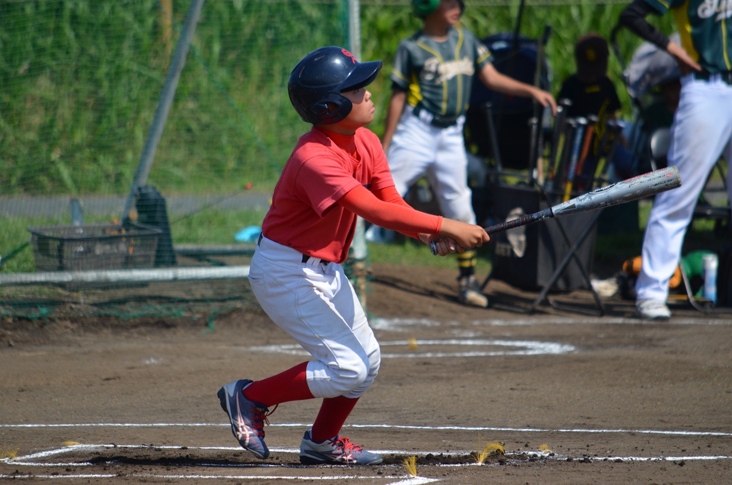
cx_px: 366
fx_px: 9131
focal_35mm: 450
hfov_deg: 4.6
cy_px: 242
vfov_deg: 3.0
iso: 400
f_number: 7.1
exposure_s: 1/1600
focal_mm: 300
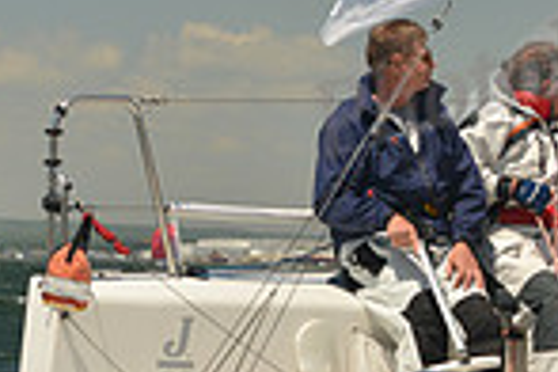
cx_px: 1048
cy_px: 203
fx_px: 4278
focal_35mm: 276
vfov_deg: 5.0
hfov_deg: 7.2
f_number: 6.3
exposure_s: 1/800
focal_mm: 70
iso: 400
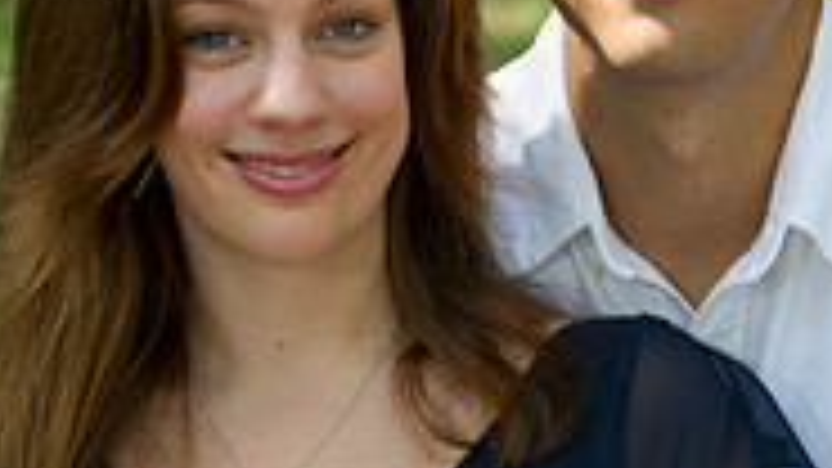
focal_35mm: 306
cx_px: 560
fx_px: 6750
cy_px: 328
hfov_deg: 7.1
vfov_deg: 4.0
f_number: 5.6
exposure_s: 1/80
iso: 250
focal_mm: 120
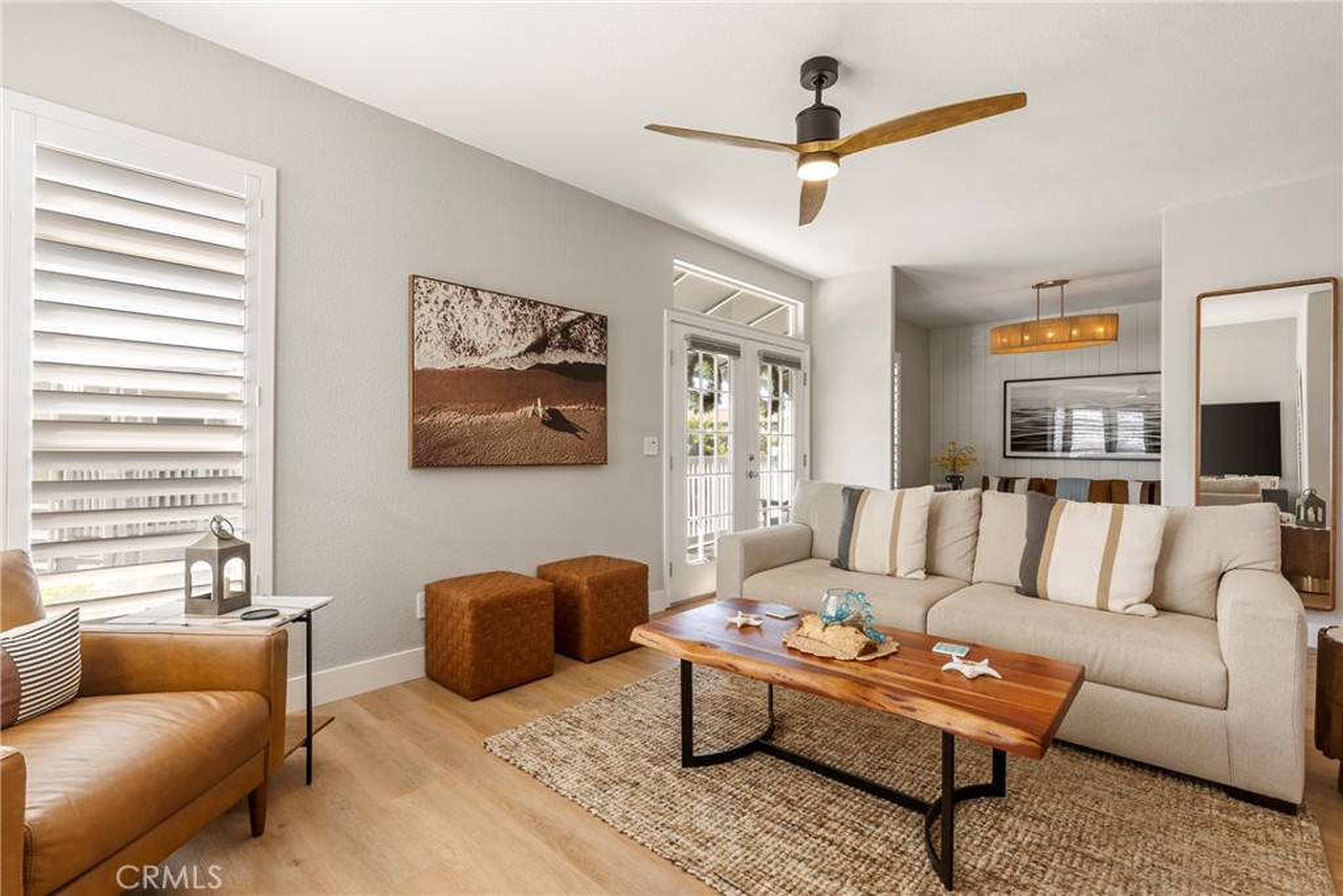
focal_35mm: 16
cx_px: 672
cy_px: 448
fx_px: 597
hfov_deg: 96.7
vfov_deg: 73.8
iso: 320
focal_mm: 16
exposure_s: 1/25
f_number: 9
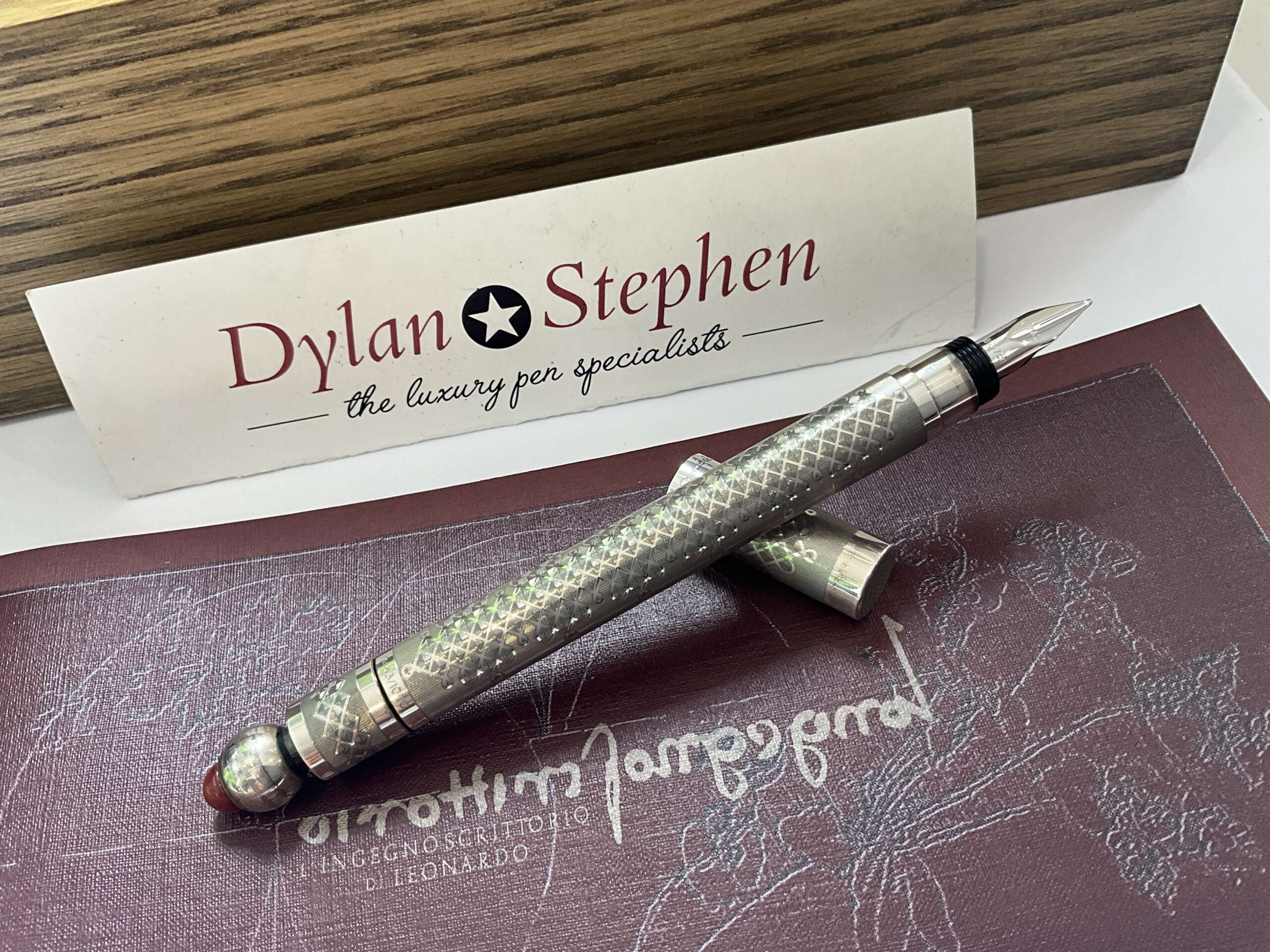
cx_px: 635
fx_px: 1064
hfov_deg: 61.7
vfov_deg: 48.2
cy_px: 476
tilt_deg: -53.4
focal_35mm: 29
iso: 50
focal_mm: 3
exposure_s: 1/50
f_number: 1.8
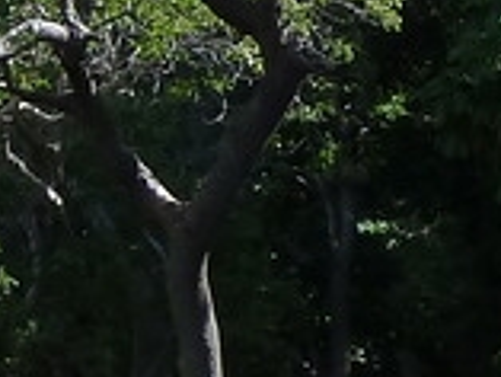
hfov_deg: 5.3
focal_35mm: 367
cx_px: -625
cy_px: 361
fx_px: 5316
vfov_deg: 4.1
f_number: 4
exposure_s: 1/320
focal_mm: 7.9
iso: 125
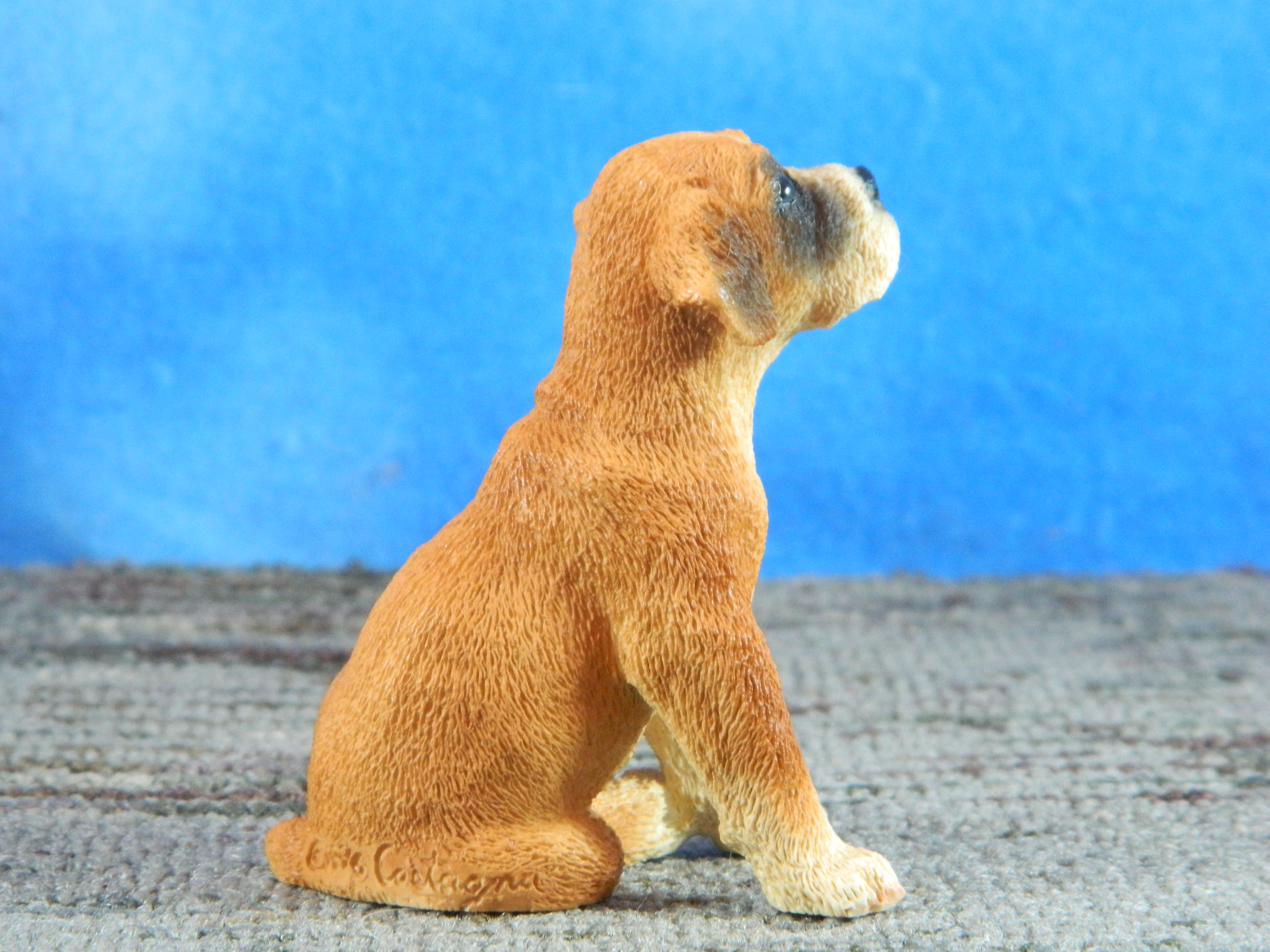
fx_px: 4733
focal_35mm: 129
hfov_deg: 15.3
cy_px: 476
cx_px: 635
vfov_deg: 11.5
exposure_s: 1/13
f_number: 4.7
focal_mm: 23.2
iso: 400
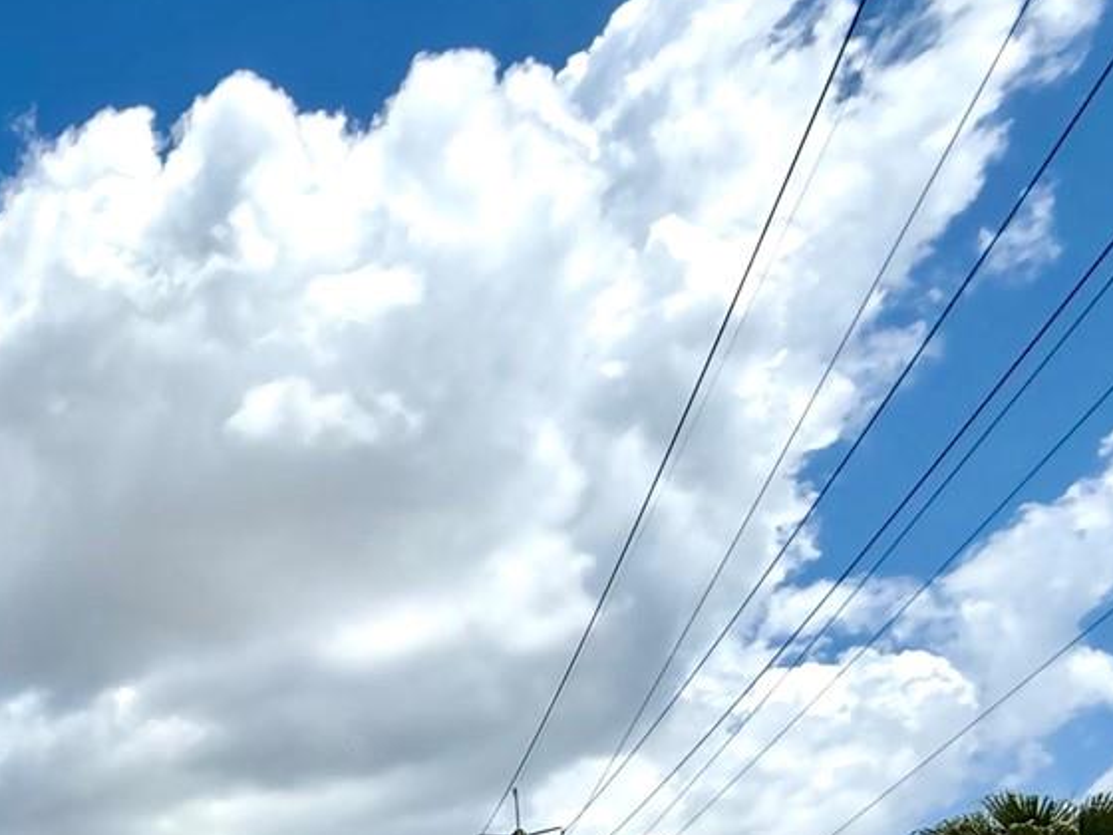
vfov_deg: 29.4
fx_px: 1286
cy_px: 1070
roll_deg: -0.6
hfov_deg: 35.4
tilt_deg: +5.7
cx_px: -262
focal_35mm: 40
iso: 50
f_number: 2.2
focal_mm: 2.22
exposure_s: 1/3289
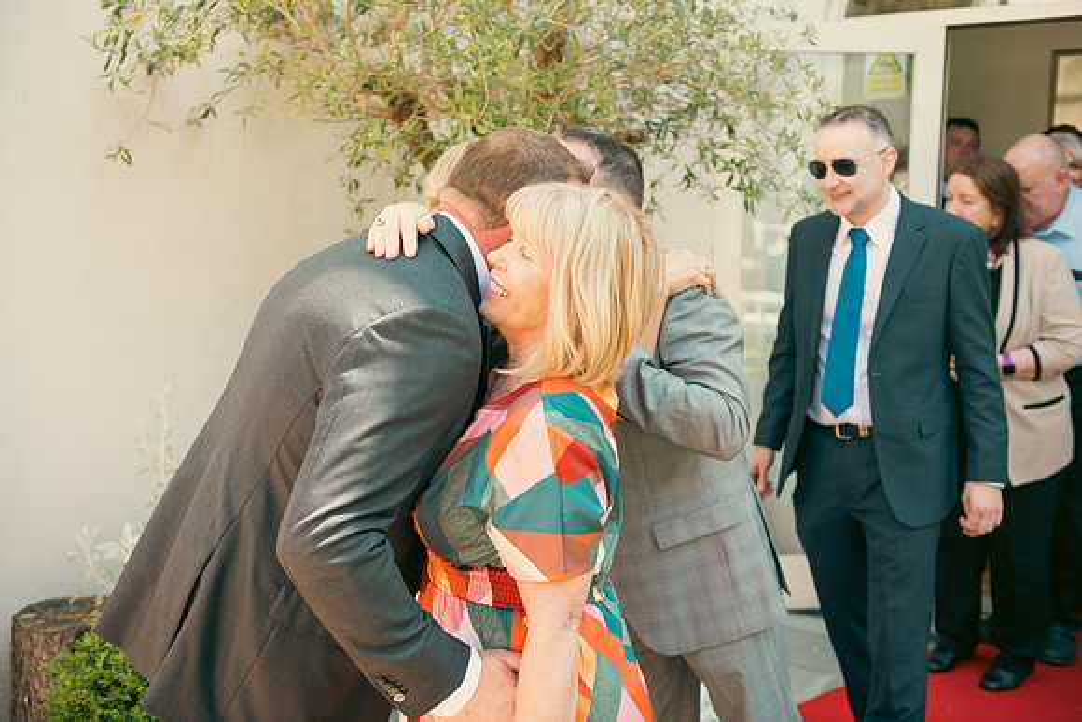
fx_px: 1202
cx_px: 541
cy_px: 361
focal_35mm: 40
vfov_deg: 33.4
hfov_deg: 48.4
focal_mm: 40
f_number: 3.5
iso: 160
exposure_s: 1/250
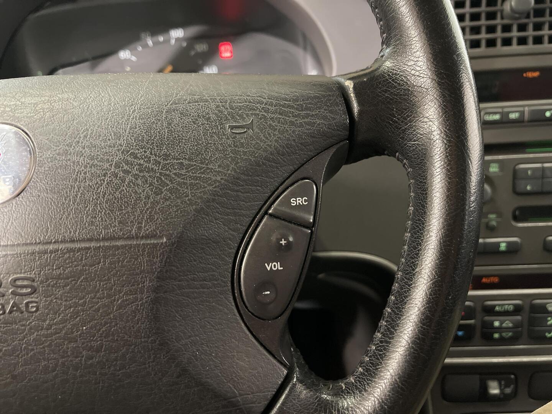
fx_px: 415
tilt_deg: -22.6
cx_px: 276
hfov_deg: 67.3
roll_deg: +4.3
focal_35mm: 26
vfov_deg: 53.1
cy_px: 207
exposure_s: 1/25
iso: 640
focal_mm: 5.1
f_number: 1.6
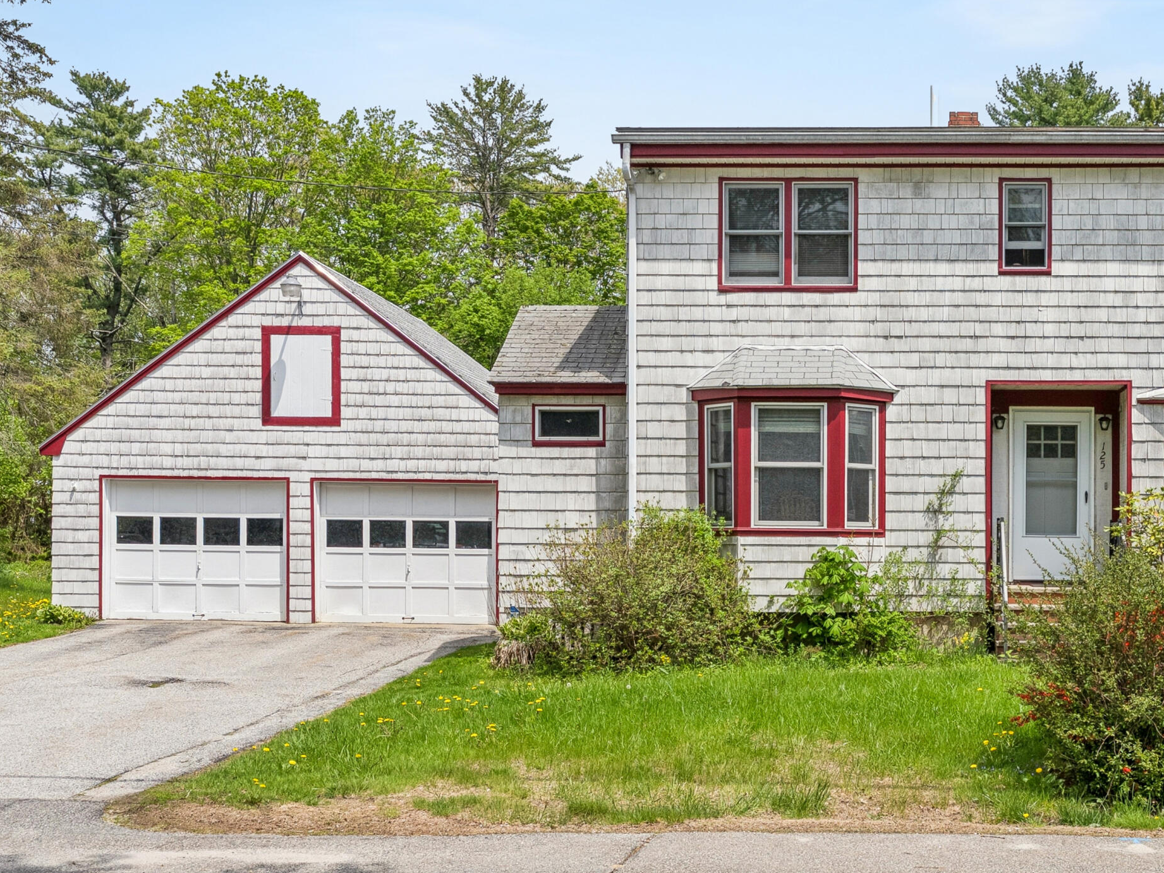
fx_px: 1580
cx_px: 931
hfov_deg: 38.9
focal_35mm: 47
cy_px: 354
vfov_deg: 30.8
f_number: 7.1
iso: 320
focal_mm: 30
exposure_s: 1/1000
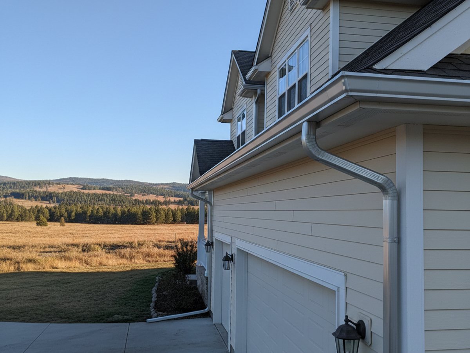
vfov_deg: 56.8
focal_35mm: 24
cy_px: 176
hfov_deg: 71.6
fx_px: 326
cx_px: 235
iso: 489
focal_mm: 6.8
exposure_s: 1/1948
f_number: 1.78
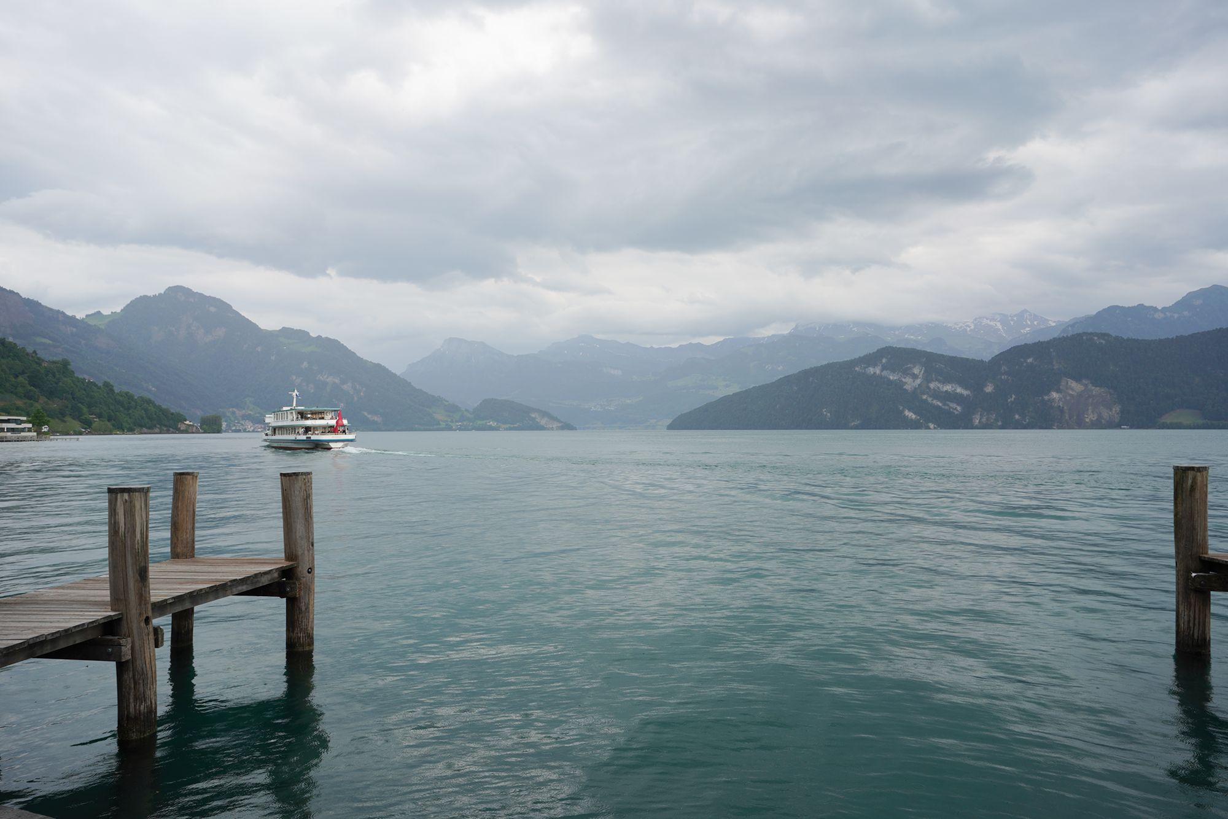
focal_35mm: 24
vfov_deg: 53.1
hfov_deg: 73.7
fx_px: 819
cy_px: 410
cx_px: 614
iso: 100
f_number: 8
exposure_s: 1/100
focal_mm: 24
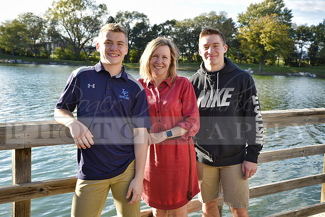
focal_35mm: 45
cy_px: 108
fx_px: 406
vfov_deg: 29.9
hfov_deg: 43.6
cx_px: 162
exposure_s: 1/160
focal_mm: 45
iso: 200
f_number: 6.3
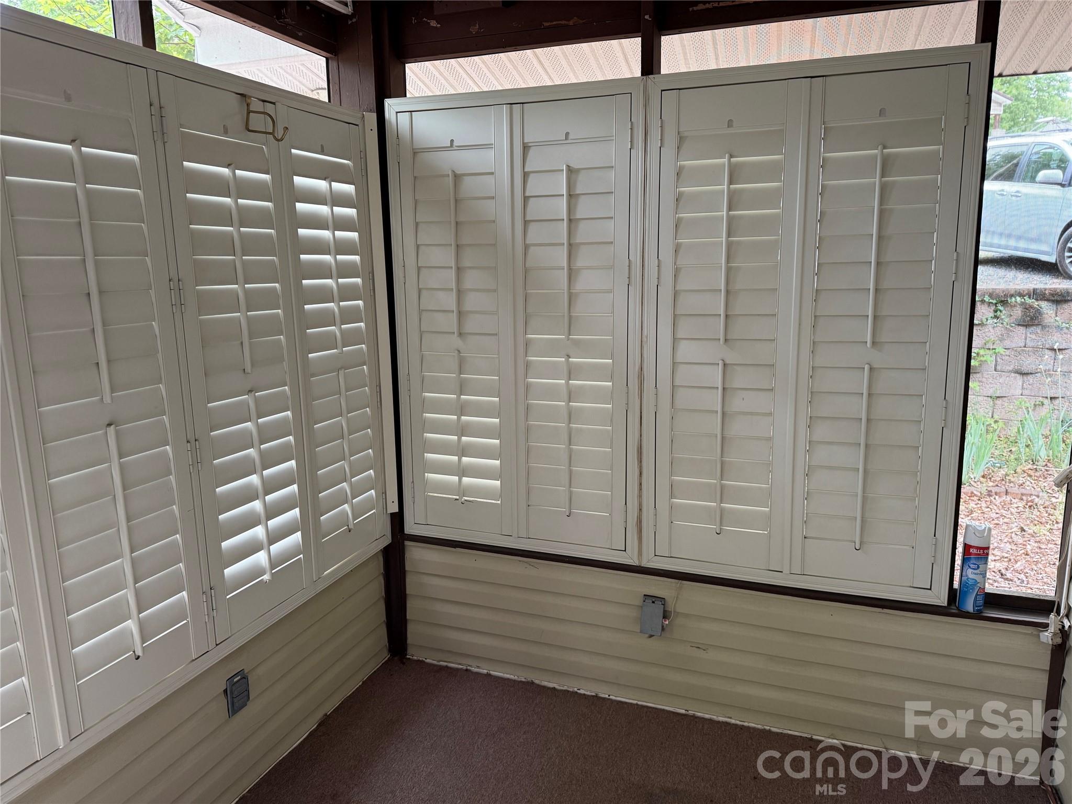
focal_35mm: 24
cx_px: 536
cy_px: 402
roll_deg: +0.7
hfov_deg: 71.6
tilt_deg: -9.8
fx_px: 743
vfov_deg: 56.8
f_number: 1.78
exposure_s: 1/69
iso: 200
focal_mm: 6.76
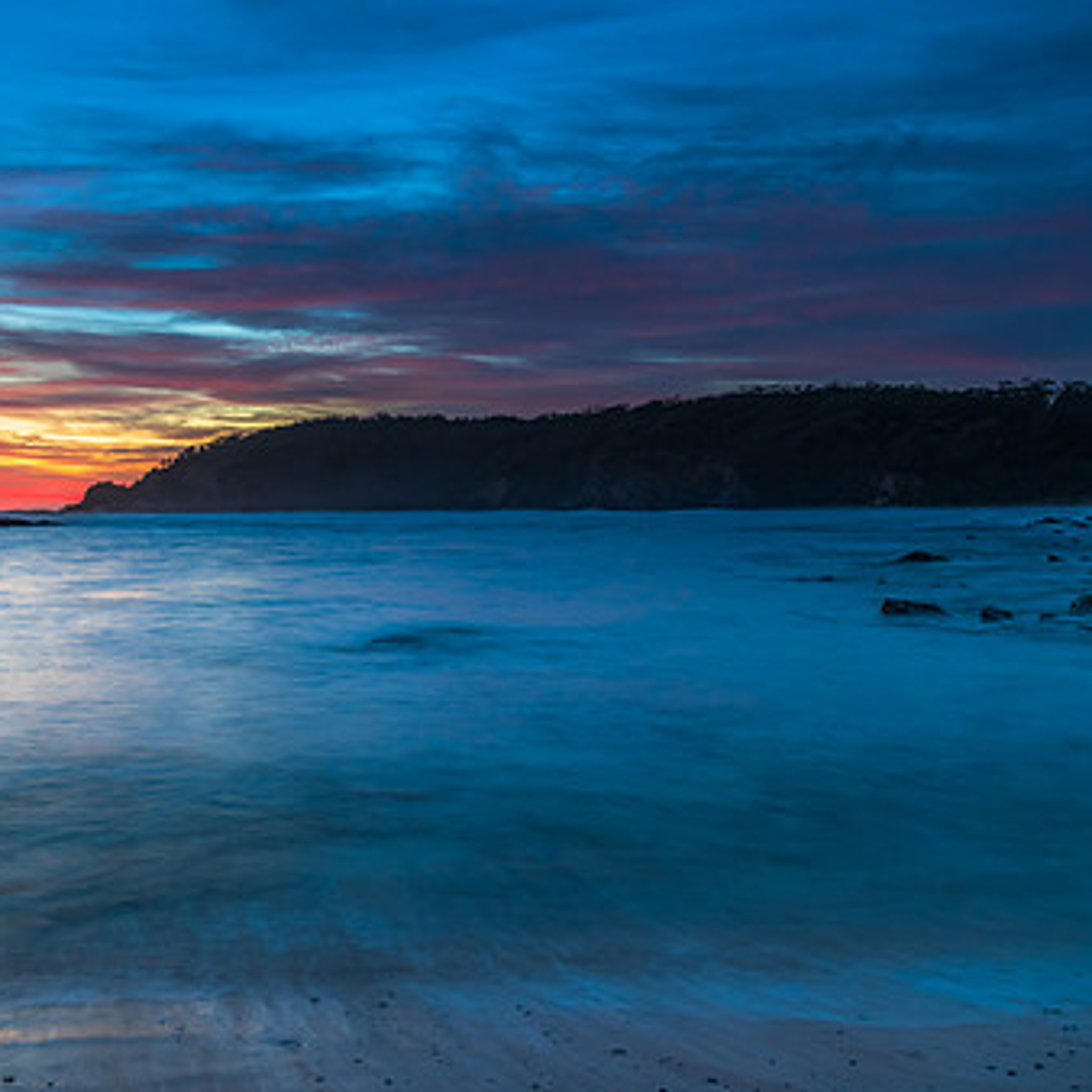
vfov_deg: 47.1
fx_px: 1249
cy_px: 615
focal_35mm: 35
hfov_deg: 44.2
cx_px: 171
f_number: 6.3
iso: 250
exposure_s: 4
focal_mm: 24
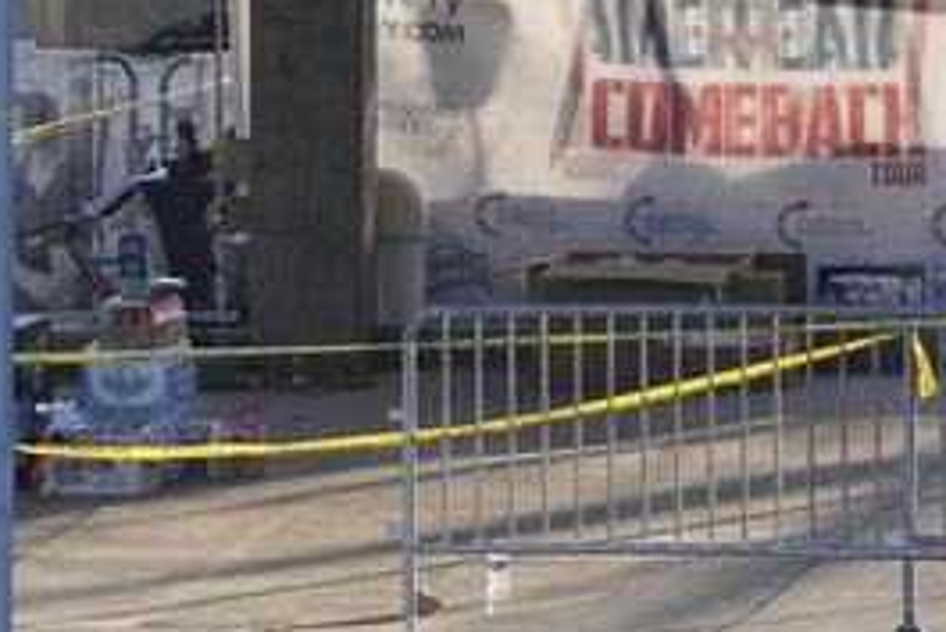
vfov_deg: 1.2
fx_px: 29840
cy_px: -355
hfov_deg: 1.8
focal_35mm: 1135
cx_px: -136
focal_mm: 294
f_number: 10
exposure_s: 1/800
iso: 2500
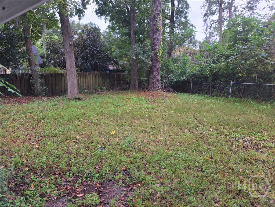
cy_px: 104
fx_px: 183
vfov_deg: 58.9
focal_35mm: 23
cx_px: 138
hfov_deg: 73.9
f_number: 1.7
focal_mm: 6.3
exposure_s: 1/120
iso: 50
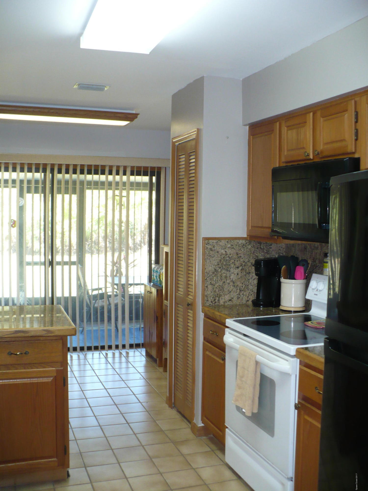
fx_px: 524
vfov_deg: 50.1
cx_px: 184
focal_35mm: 37
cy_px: 246
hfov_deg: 38.7
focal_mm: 6.1
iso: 200
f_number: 2.8
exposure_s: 1/30
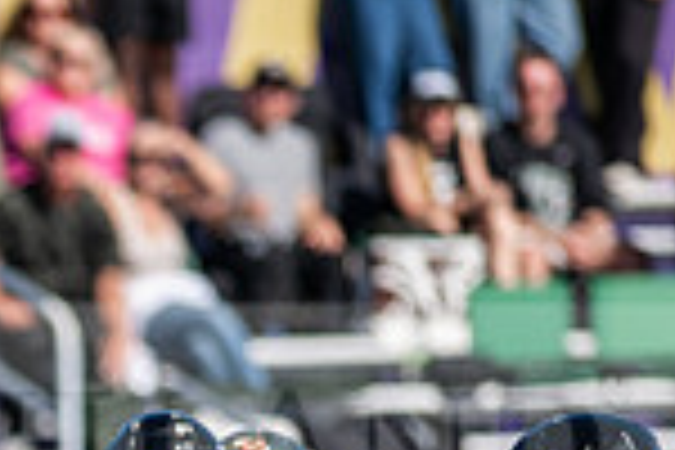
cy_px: 848
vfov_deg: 1.2
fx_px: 21711
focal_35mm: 1158
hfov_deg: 1.8
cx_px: -540
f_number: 3.2
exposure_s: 1/2000
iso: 160
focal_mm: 300
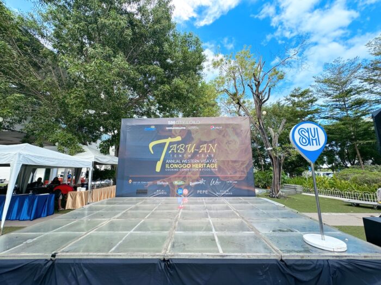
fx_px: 154
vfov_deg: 85.7
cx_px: 190
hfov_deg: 102.1
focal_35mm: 14
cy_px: 142
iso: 40
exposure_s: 1/249
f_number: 2.2
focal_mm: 2.22
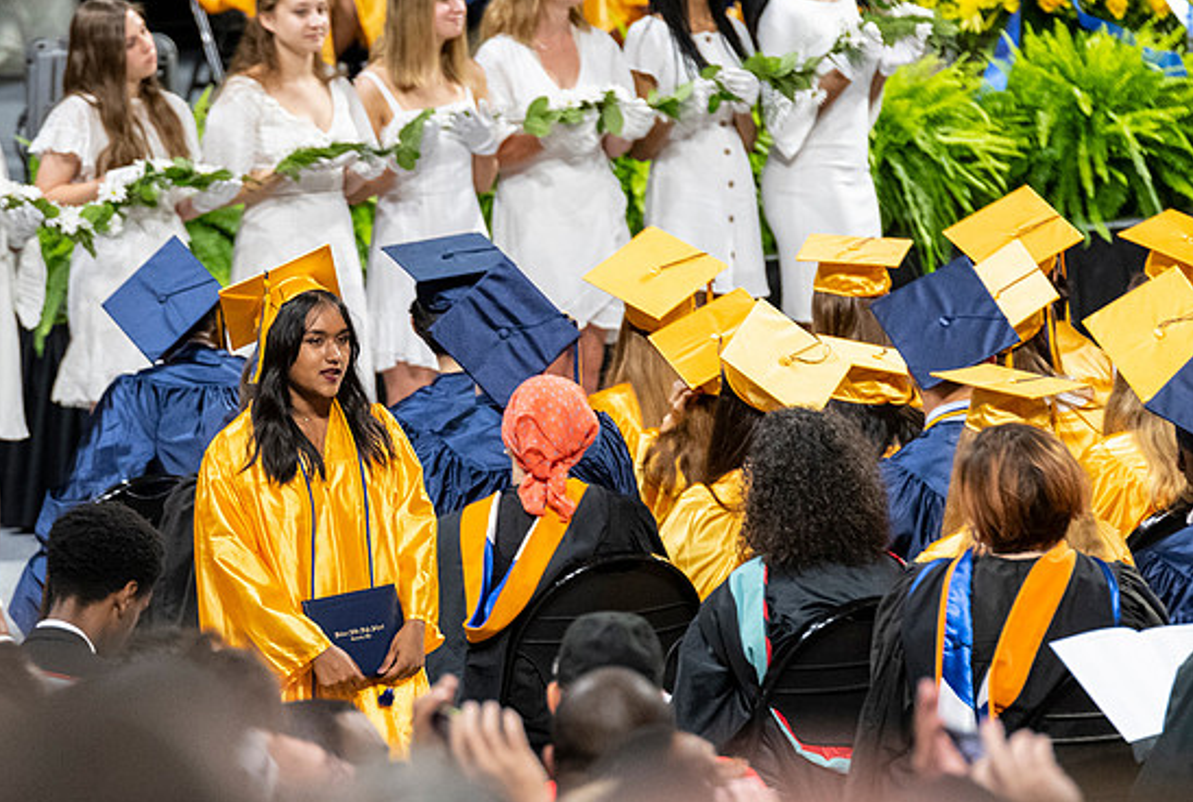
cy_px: 529
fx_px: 11896
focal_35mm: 358
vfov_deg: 3.9
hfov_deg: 5.7
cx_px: 349
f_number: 4
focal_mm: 190
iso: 2000
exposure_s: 1/200
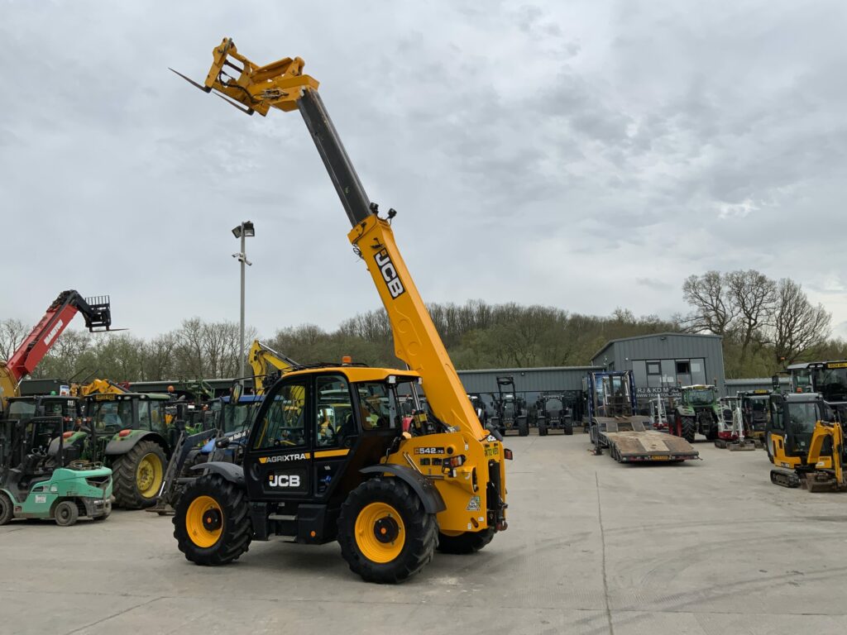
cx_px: 424
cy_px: 318
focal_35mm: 29
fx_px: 710
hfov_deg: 61.7
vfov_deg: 48.2
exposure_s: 1/2058
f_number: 1.8
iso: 16
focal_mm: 3
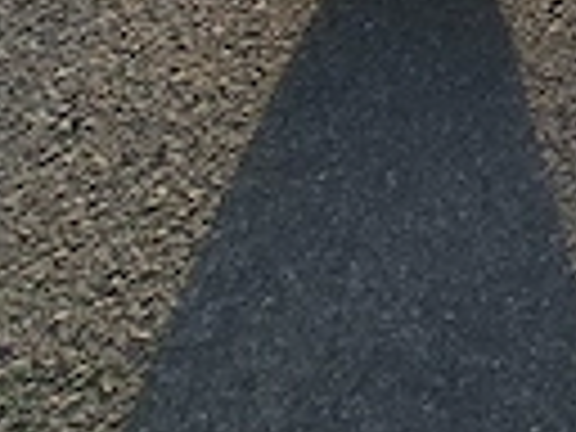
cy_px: -454
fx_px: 1015
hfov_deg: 25.3
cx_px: 828
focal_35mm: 61
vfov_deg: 17.0
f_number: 2.2
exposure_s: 1/574
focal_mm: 1.74
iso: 40
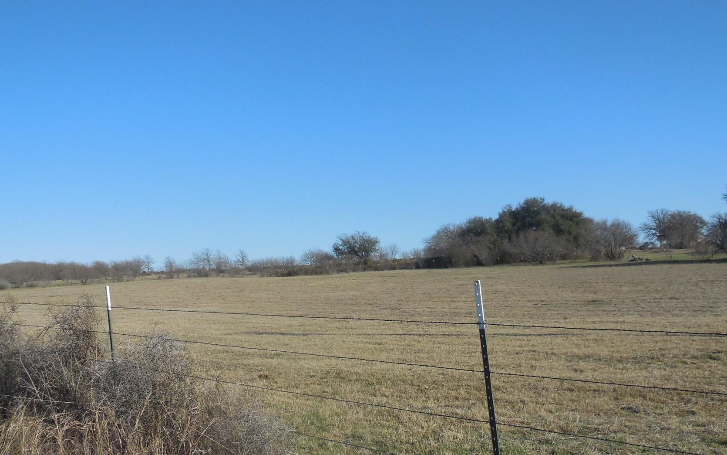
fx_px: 773
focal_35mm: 39
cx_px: 360
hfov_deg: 50.4
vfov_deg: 32.7
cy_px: 258
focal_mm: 5.3
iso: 125
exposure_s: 1/2000
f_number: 3.2
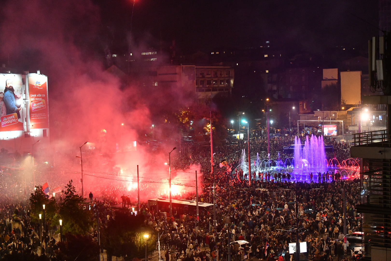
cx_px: 196
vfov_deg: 19.5
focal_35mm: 70
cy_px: 130
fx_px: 760
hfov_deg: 28.8
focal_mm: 70
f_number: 5.6
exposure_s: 1/60
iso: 6400
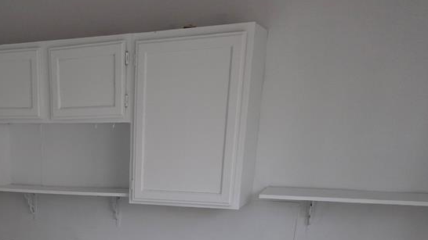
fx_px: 533
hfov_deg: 41.4
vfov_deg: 23.1
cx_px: 72
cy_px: 294
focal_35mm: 47
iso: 2000
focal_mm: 6.3
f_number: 1.7
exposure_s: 1/120
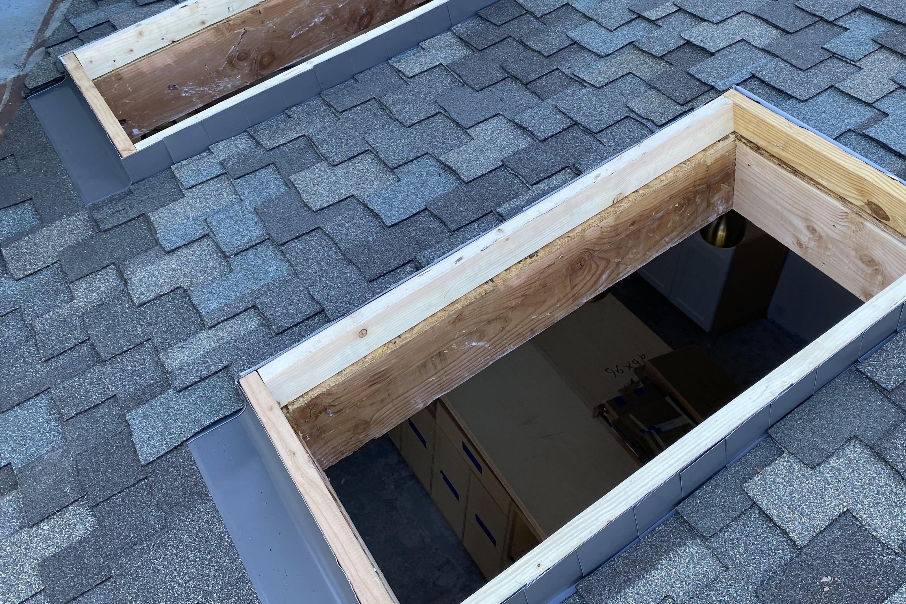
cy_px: 233
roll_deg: -5.9
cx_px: 499
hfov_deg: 55.7
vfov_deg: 38.7
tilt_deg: -35.0
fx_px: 856
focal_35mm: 34
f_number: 1.8
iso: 32
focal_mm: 4.25
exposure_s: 1/139
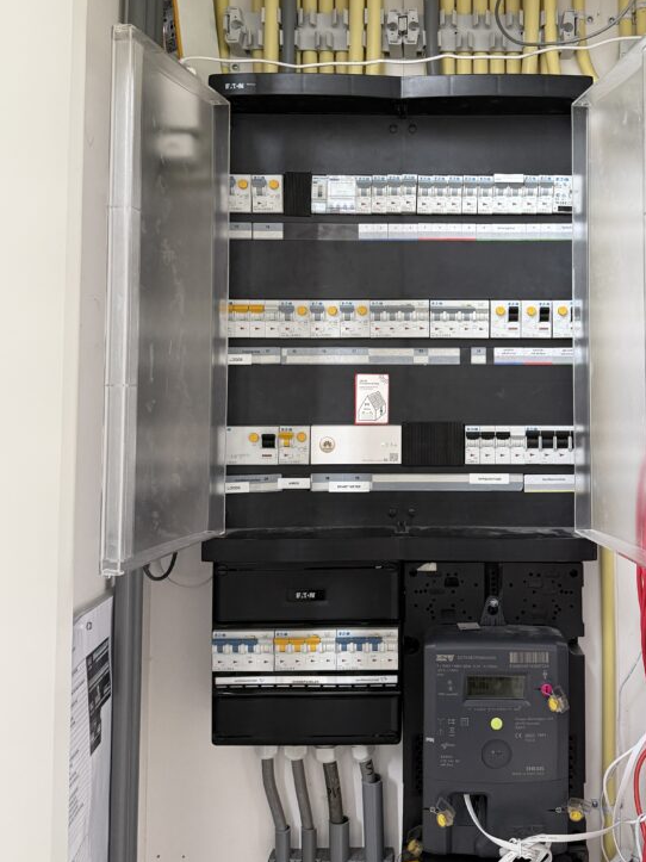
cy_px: 330
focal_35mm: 34
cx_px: 437
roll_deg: -0.9
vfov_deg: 53.4
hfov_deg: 41.2
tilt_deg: +3.0
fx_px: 846
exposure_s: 1/60
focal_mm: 6.76
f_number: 1.78
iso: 320
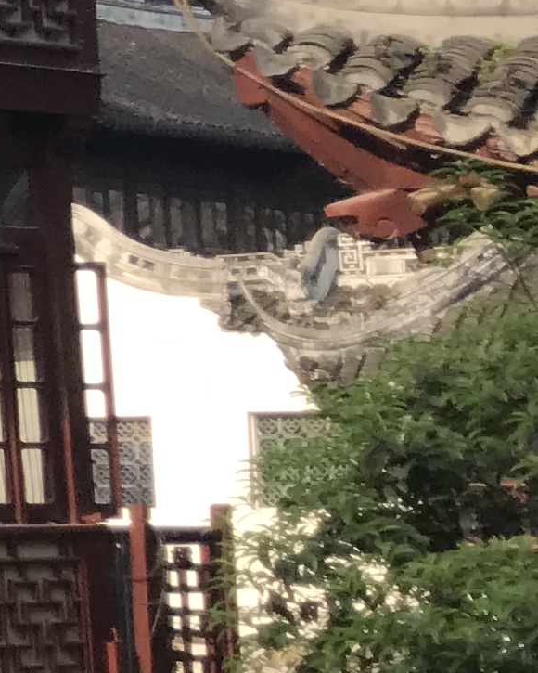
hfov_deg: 8.0
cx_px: -1331
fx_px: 3025
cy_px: 116
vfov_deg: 12.6
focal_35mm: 152
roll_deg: +0.3
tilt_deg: +7.7
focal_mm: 3.99
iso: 20
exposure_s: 1/879
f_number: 1.8
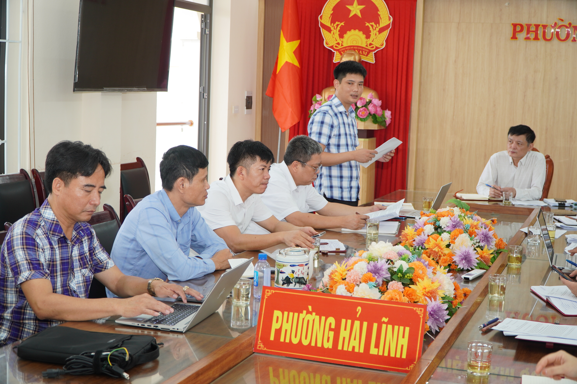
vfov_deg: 28.0
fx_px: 769
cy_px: 192
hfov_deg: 41.1
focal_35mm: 48
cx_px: 288
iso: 200
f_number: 4
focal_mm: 32
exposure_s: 1/60
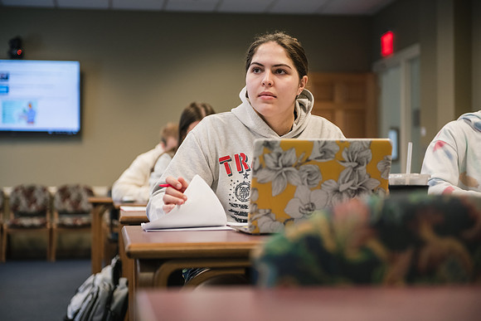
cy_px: 160
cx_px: 240
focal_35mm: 70
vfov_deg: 19.5
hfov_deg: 28.8
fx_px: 935
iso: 1250
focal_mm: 70
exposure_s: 1/200
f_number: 2.8
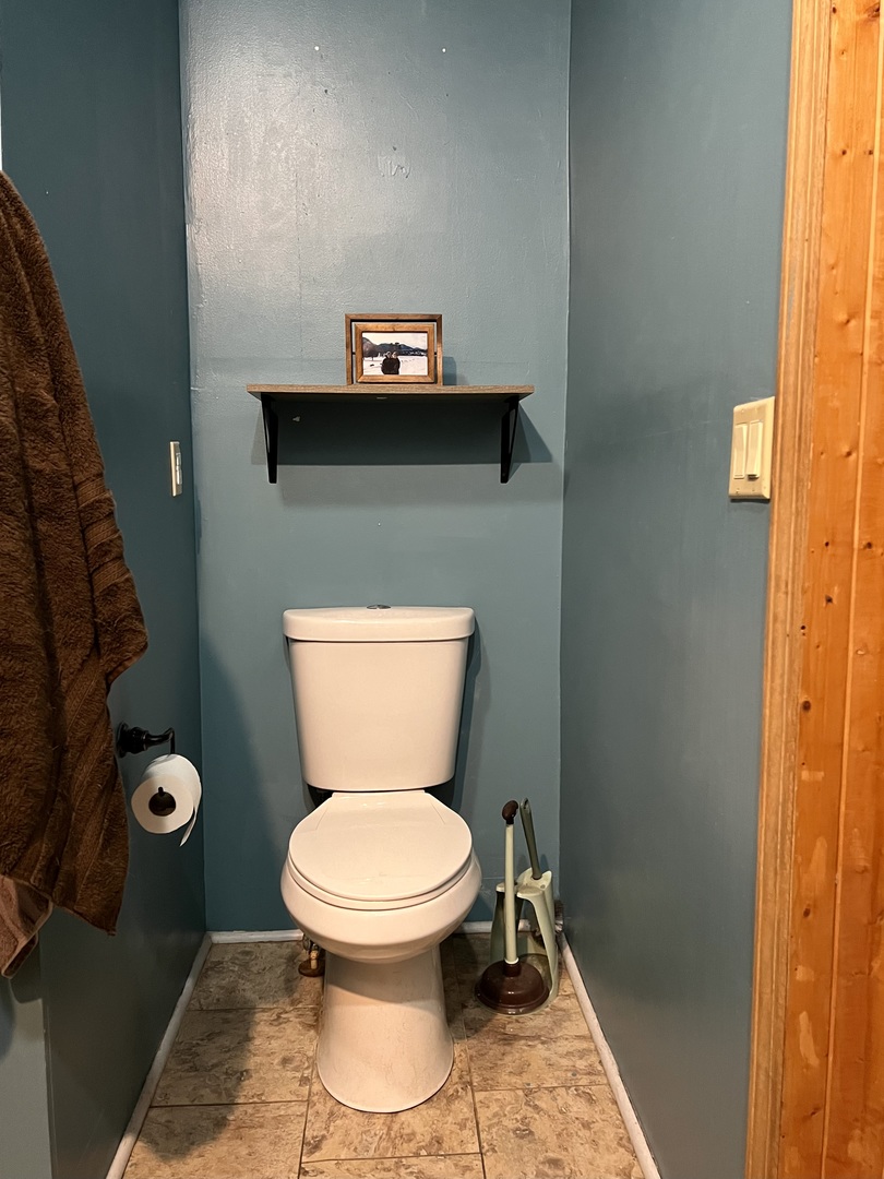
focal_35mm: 26
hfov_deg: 53.1
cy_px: 590
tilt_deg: -5.4
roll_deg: +0.8
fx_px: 885
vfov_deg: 67.3
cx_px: 442
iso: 500
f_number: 1.5
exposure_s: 1/40
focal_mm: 5.7
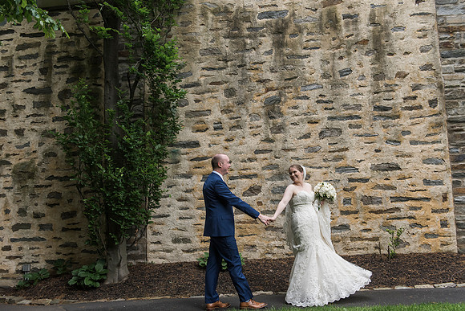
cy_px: 156
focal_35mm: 34
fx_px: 439
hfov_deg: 55.8
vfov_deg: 38.9
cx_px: 232
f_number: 4
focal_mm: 34
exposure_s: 1/400
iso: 800
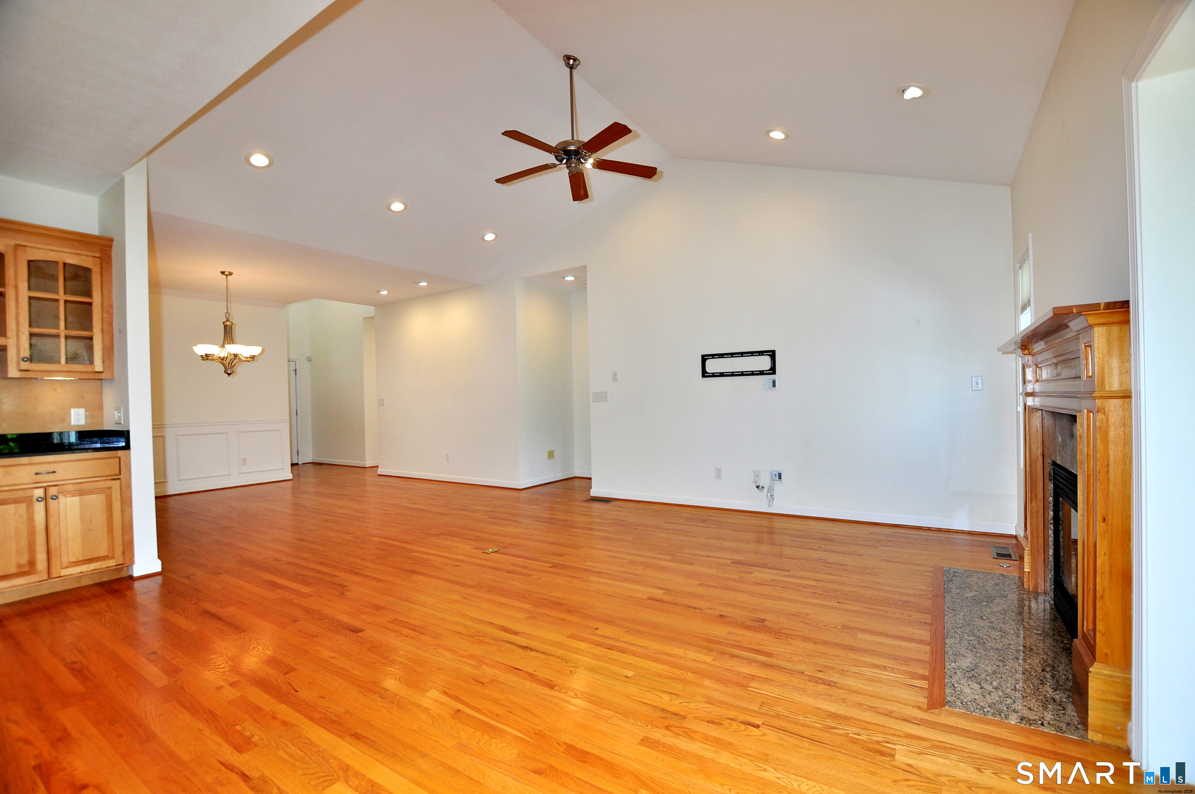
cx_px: 598
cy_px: 397
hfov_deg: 100.5
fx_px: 497
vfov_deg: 77.2
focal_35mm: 15
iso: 320
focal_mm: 10
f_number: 4.5
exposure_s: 1/100
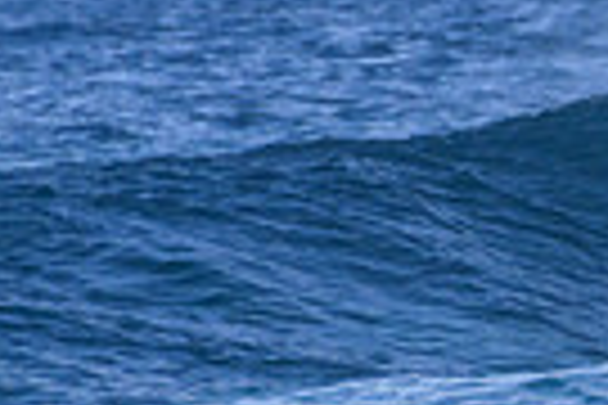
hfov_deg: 0.5
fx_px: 72769
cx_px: 1175
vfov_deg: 0.3
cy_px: 128
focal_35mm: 4309
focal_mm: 1000
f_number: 11
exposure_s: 1/2000
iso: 1100
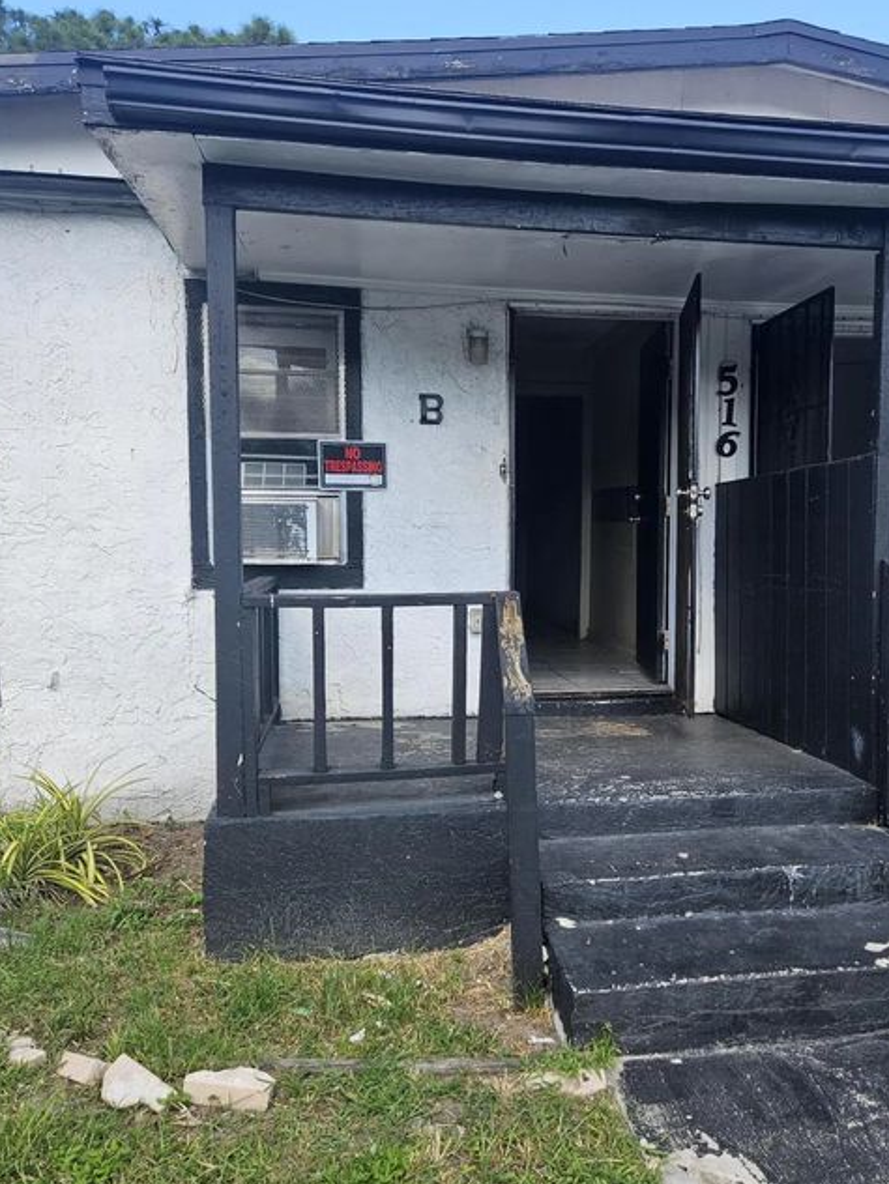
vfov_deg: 58.3
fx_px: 1061
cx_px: 550
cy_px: 609
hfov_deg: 45.1
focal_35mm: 31
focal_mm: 5.4
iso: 25
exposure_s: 1/424
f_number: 1.8
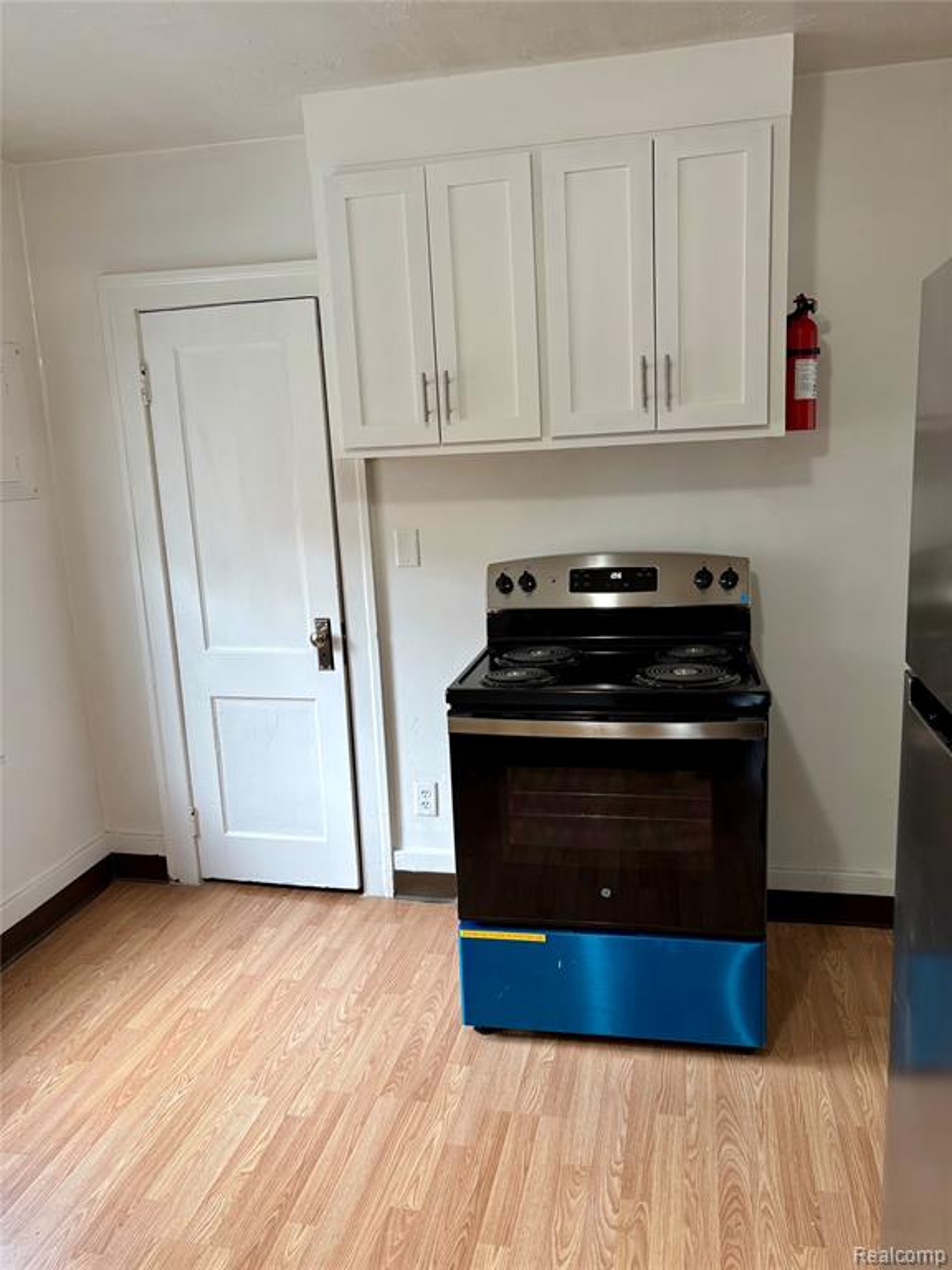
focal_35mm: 26
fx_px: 953
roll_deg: +2.6
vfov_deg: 67.3
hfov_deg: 53.1
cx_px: 476
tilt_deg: -10.2
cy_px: 635
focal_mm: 5.96
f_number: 1.6
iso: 100
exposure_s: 1/60
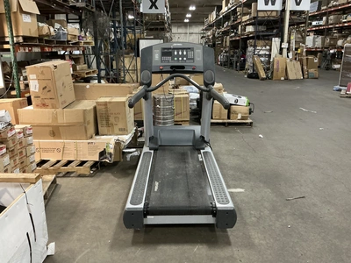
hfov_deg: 63.4
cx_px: 176
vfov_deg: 49.7
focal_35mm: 28
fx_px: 284
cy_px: 132
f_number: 1.8
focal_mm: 3
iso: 200
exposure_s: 1/40
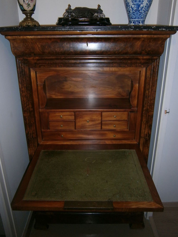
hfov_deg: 45.4
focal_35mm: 31
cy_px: 118
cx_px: 89
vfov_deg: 58.3
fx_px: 213
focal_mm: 5.5
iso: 125
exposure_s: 1/30
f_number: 2.9
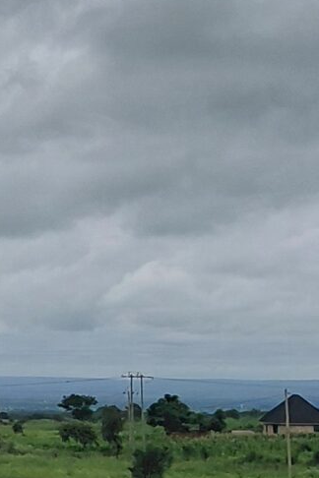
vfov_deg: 14.9
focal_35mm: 137
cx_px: -524
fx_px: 1821
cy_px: 166
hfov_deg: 8.8
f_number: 1.8
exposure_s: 1/5214
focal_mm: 4.69
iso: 50
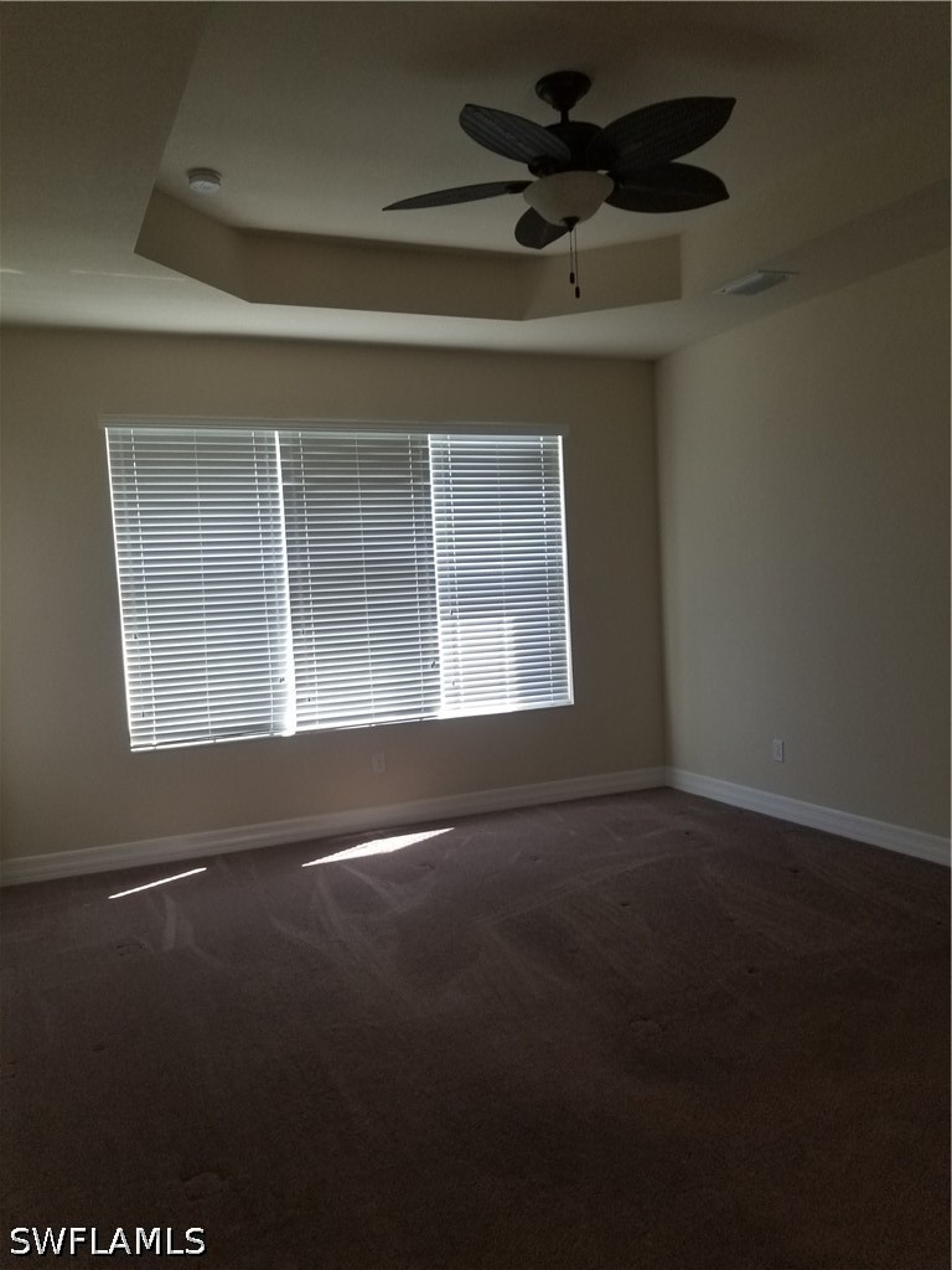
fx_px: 953
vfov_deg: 67.3
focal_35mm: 26
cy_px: 635
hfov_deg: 53.1
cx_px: 476
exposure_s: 1/60
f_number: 1.7
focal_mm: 4.3
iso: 100
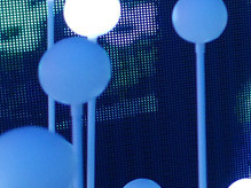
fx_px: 993
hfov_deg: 12.5
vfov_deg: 10.6
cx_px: 524
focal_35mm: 137
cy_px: -57
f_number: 1.7
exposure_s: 1/60
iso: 800
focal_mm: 15
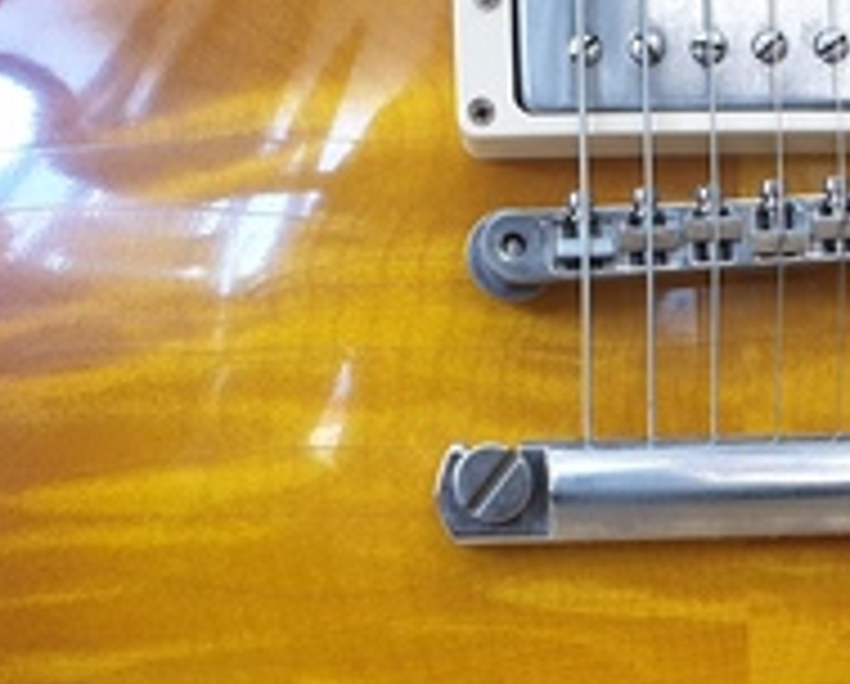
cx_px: 666
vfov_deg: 22.4
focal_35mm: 67
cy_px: 592
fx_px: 1689
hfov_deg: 27.7
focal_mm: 4.3
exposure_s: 1/50
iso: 200
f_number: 2.4
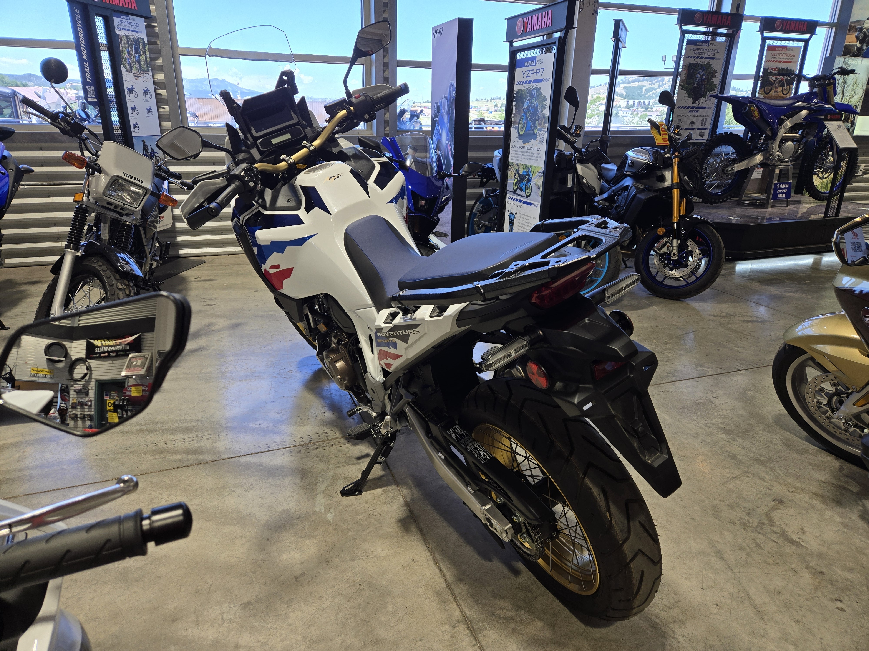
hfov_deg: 73.9
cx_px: 434
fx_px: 577
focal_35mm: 23
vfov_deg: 58.9
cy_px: 326
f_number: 1.8
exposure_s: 1/120
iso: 32
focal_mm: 5.4
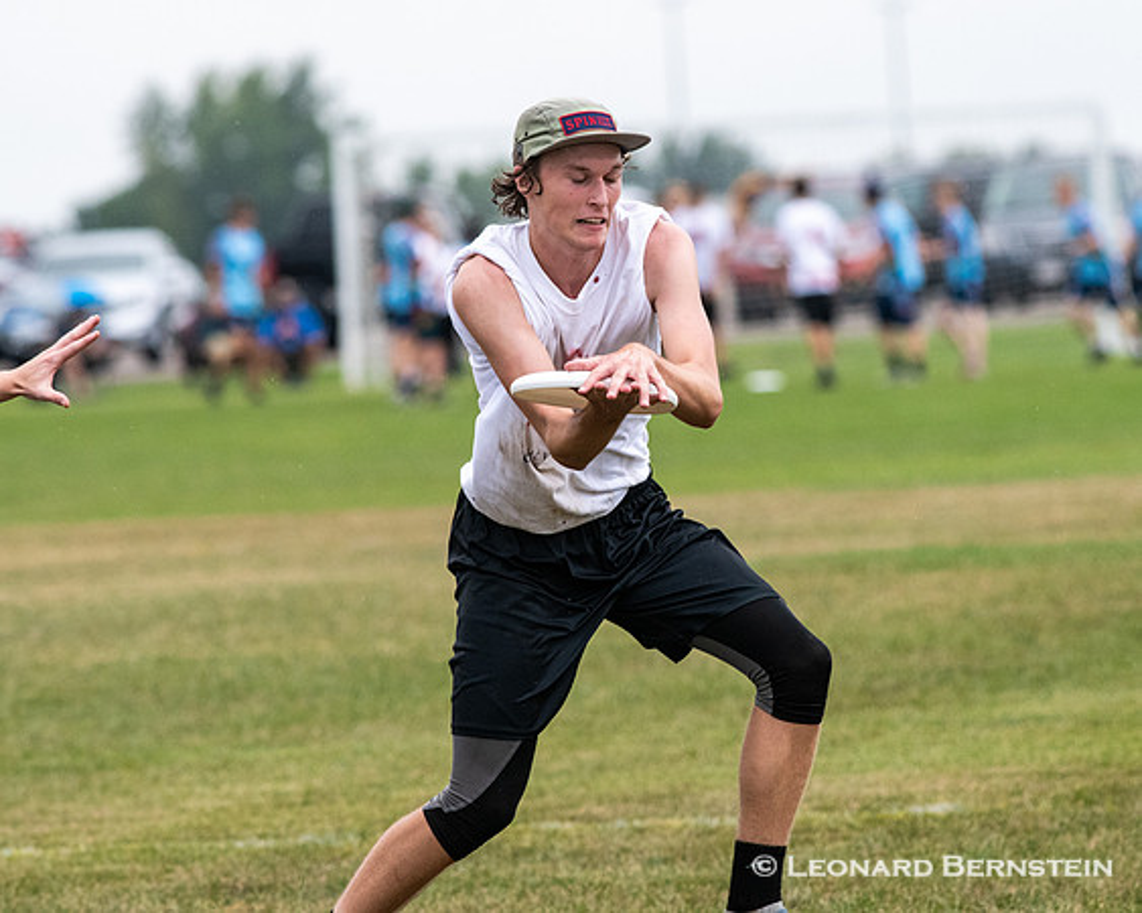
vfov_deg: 2.8
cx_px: 697
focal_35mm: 545
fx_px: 18397
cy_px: 423
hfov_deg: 3.6
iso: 1600
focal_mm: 300
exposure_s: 1/1600
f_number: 6.3
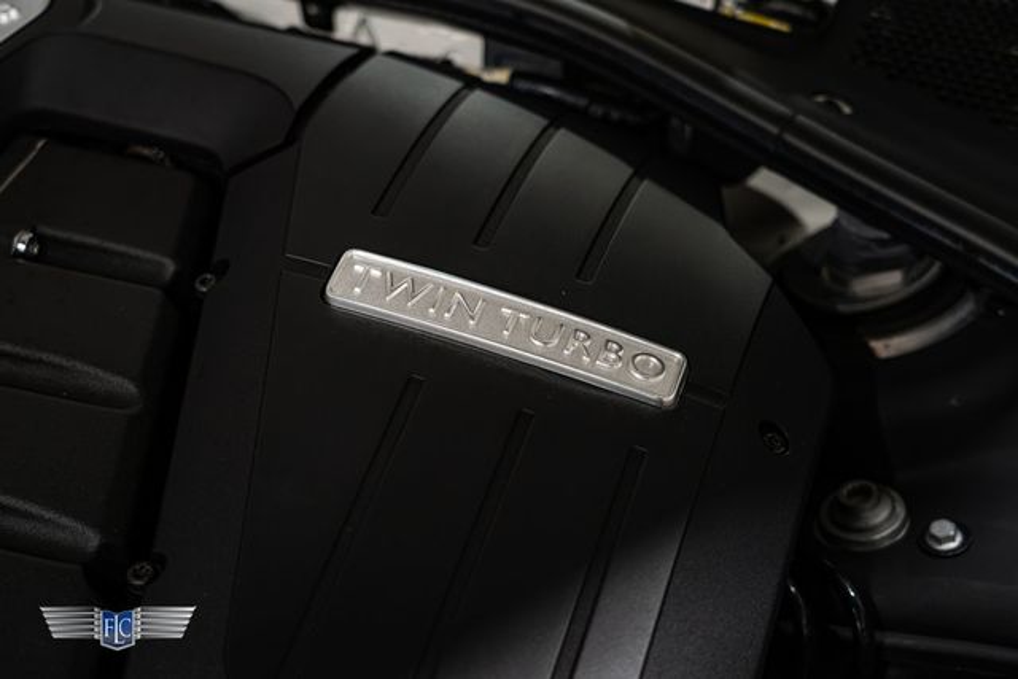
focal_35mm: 61
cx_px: 509
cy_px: 340
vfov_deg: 22.3
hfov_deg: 32.9
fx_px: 1725
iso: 1000
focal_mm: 61
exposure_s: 1/60
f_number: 4
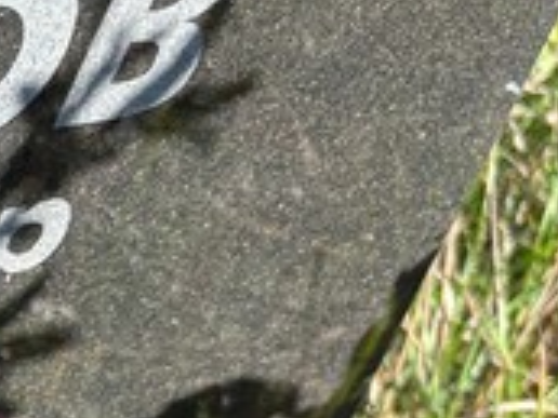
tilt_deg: -41.8
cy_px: 574
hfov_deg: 14.0
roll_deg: -3.2
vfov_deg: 11.8
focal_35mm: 121
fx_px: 1950
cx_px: -516
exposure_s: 1/732
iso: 50
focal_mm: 5.96
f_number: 1.6
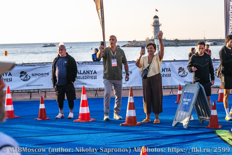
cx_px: 116
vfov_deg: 15.0
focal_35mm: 91
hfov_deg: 22.4
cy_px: 78
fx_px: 586
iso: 320
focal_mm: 91
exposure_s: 1/500
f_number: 7.1
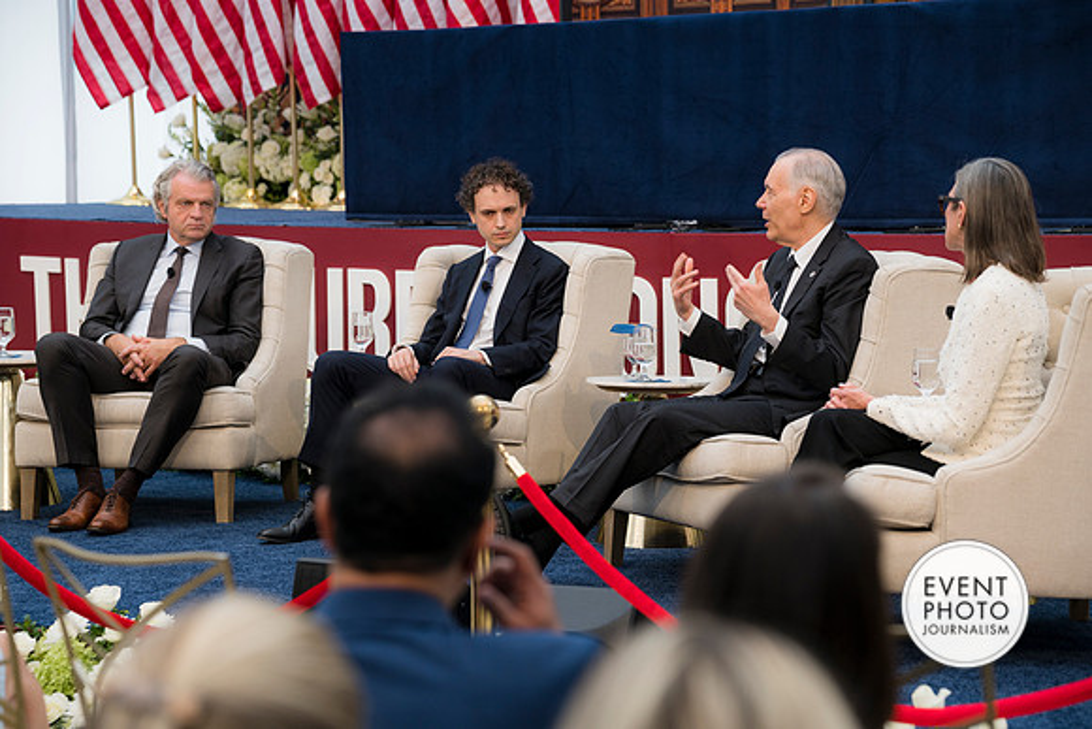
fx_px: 2791
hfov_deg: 22.1
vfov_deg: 14.9
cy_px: 364
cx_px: 546
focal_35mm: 92
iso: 320
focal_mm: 92
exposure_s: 1/160
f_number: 4
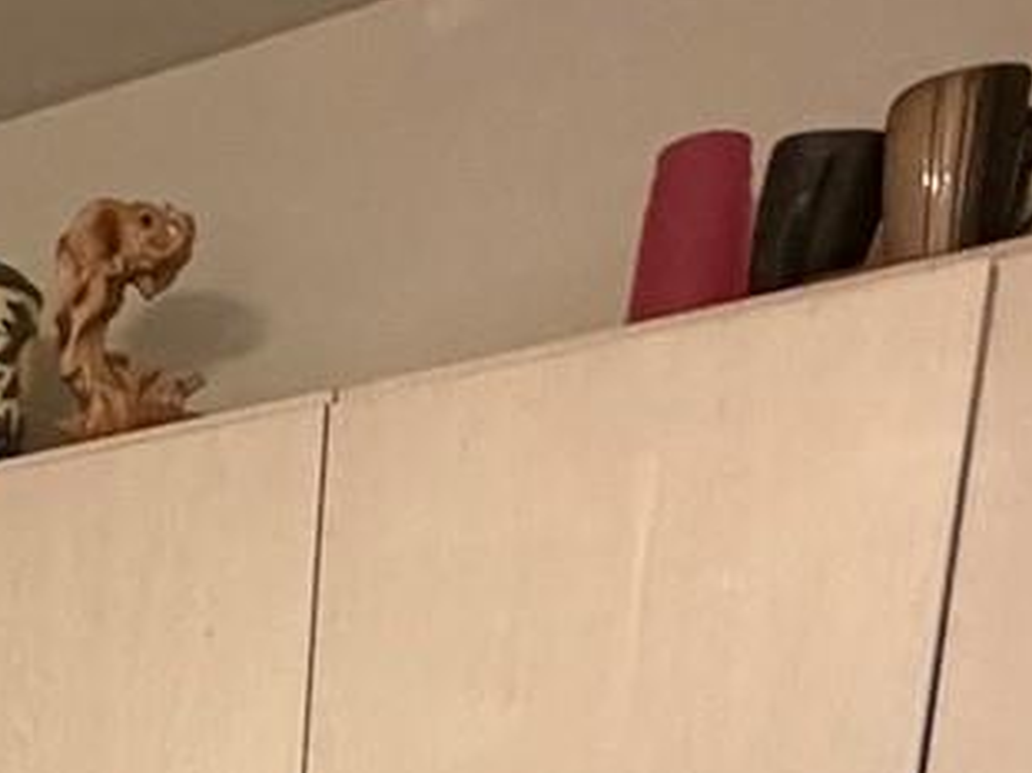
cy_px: 1805
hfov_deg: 23.4
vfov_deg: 14.4
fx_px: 2146
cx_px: -365
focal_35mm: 72
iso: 640
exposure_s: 1/60
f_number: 2.2
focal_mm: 2.22
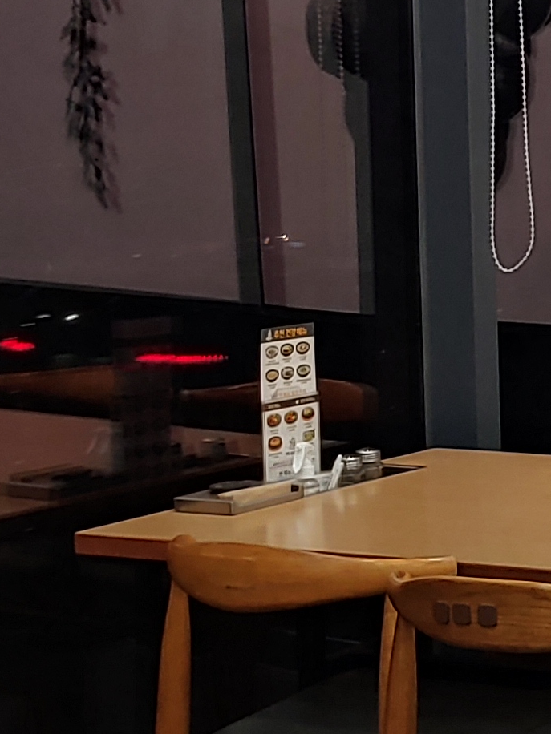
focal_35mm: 110
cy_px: 119
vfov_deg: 17.7
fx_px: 2335
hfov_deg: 11.0
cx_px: 1390
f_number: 1.5
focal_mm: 4.23
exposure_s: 1/120
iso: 50
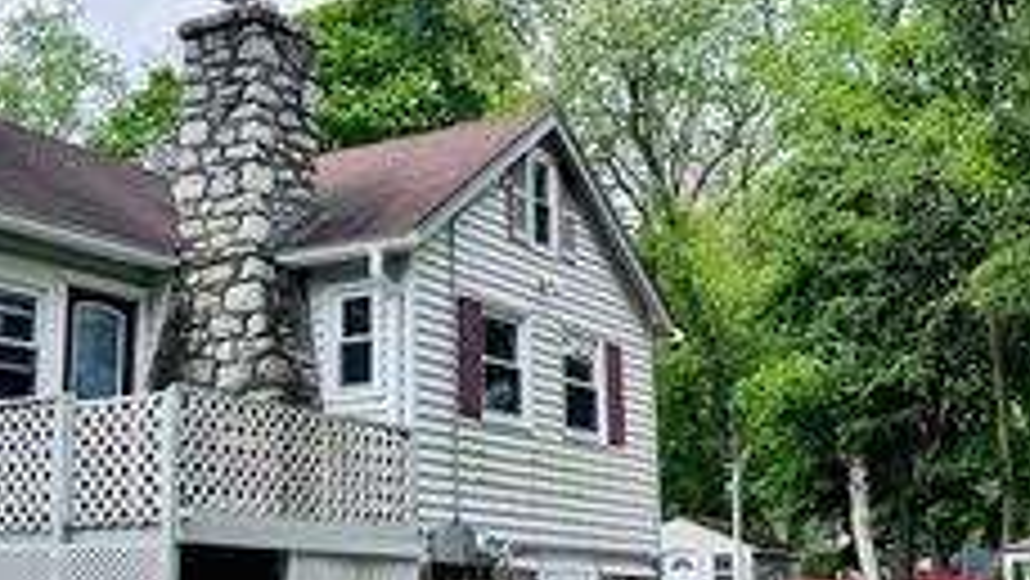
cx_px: 387
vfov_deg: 21.1
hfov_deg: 36.4
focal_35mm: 57
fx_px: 1557
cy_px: 290
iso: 80
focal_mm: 6.86
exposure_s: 1/1562
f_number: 1.78
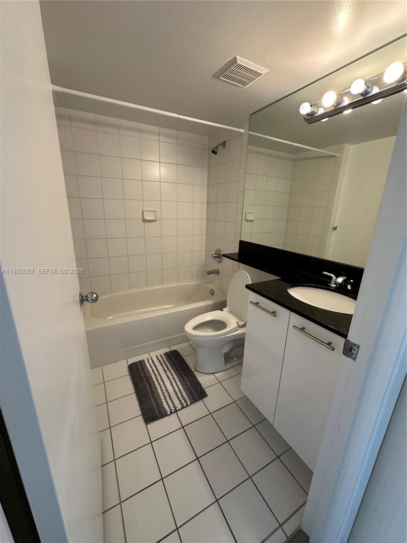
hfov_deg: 85.7
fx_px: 219
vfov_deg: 102.1
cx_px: 204
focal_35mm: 14
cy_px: 272
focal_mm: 2.22
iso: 200
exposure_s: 1/60
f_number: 2.2
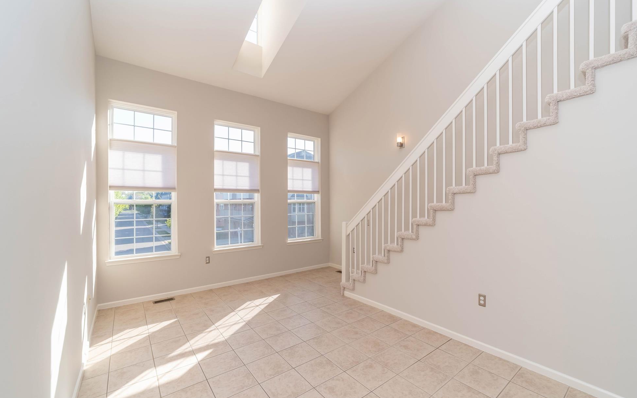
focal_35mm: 15
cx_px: 332
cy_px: 202
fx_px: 260
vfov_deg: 74.8
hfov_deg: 101.4
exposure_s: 1/250
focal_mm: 14
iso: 640
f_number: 8
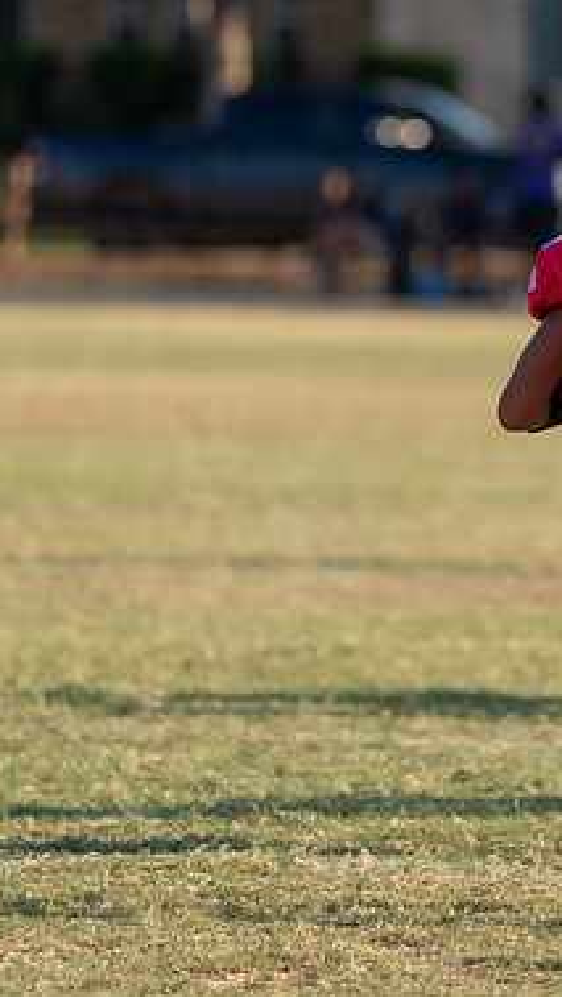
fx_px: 12937
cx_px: 716
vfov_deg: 4.4
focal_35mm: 489
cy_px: 332
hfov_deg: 2.5
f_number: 3.2
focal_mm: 200
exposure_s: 1/2000
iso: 125
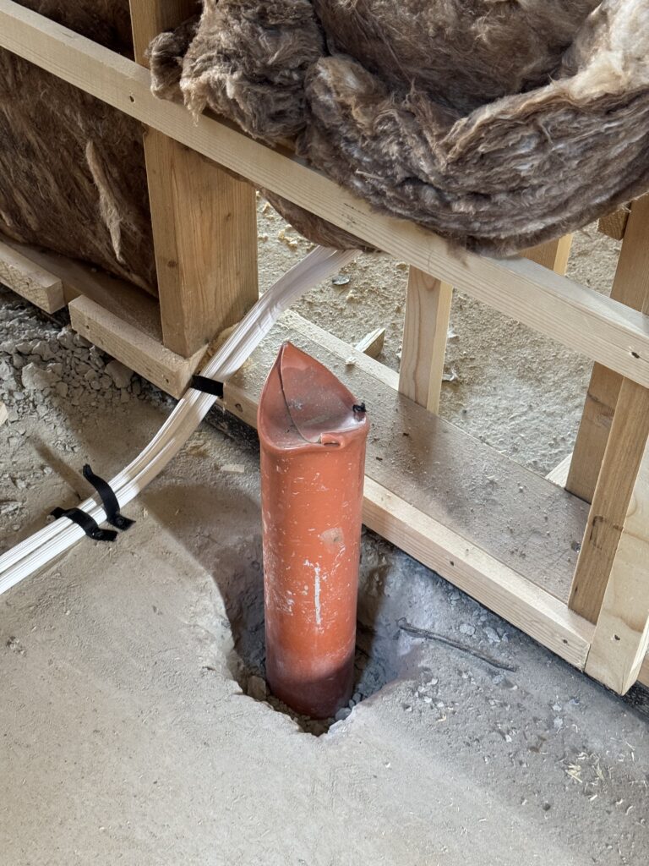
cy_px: 433
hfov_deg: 30.3
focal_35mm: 48
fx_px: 1200
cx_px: 324
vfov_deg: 39.7
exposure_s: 1/40
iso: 320
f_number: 1.78
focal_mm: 6.76
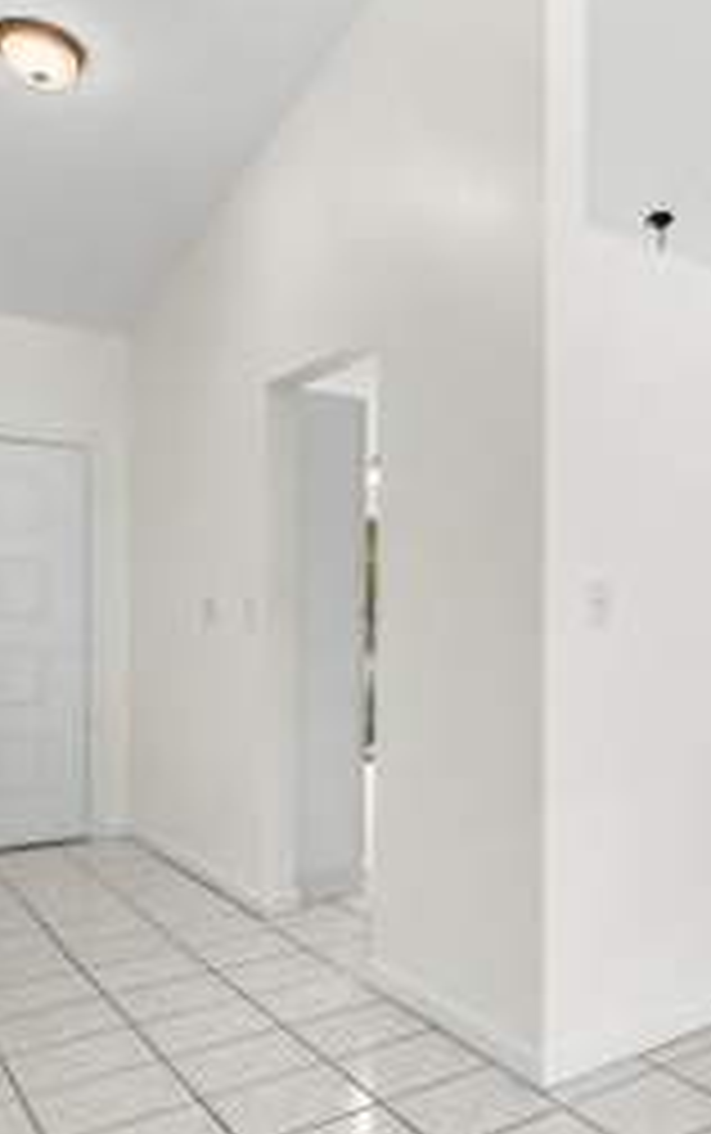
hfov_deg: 36.6
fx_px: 959
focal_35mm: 31
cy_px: 596
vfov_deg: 61.2
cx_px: 711
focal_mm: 16
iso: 320
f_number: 10
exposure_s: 1/5
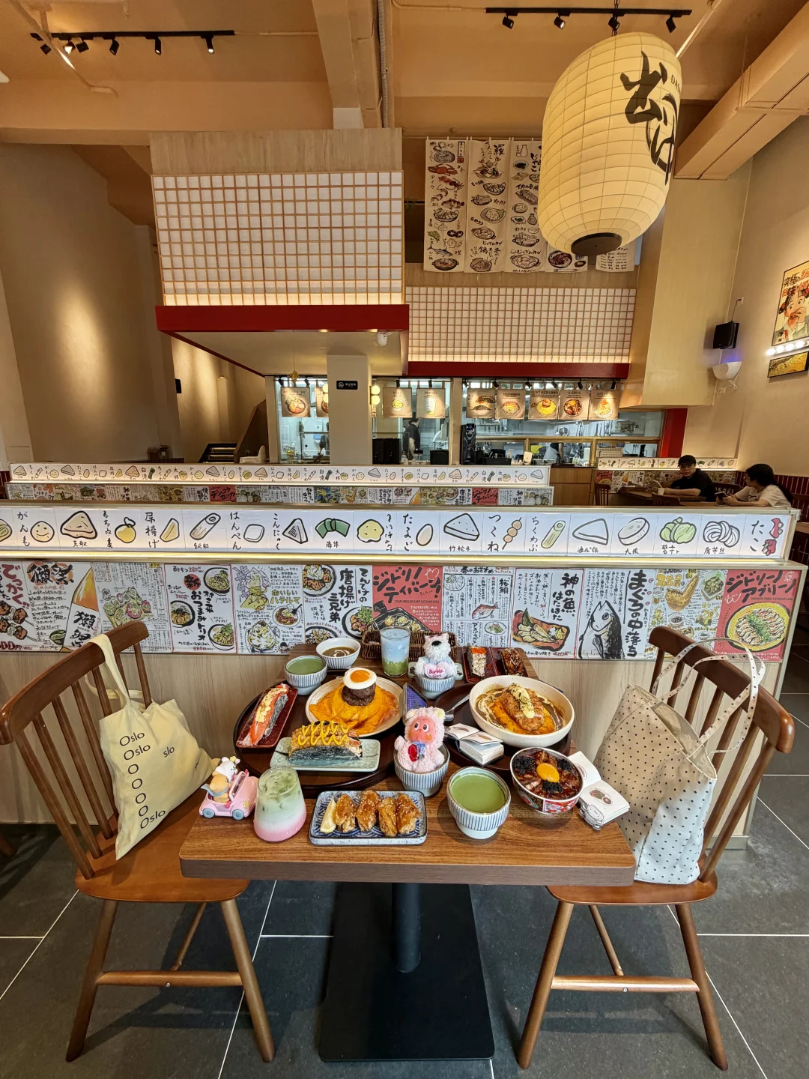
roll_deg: -0.1
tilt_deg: -13.3
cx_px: 404
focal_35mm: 14
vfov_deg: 102.1
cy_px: 540
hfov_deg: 85.7
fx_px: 436
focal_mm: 2.22
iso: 125
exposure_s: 1/121
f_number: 2.2
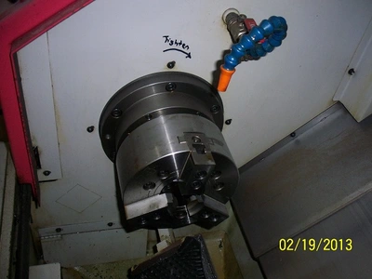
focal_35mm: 38
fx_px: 408
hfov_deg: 49.0
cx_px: 186
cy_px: 140
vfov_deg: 37.7
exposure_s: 1/60
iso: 200
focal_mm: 6.3
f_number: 3.5
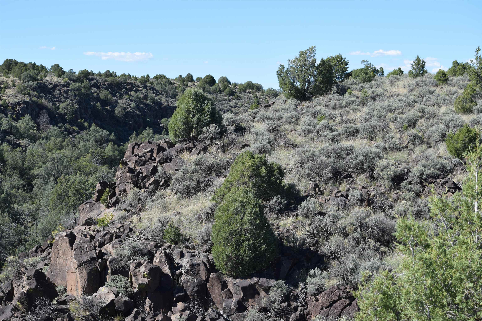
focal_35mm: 82
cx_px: 241
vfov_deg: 16.6
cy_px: 160
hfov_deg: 24.6
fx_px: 1104
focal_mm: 55
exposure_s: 1/320
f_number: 9
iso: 200
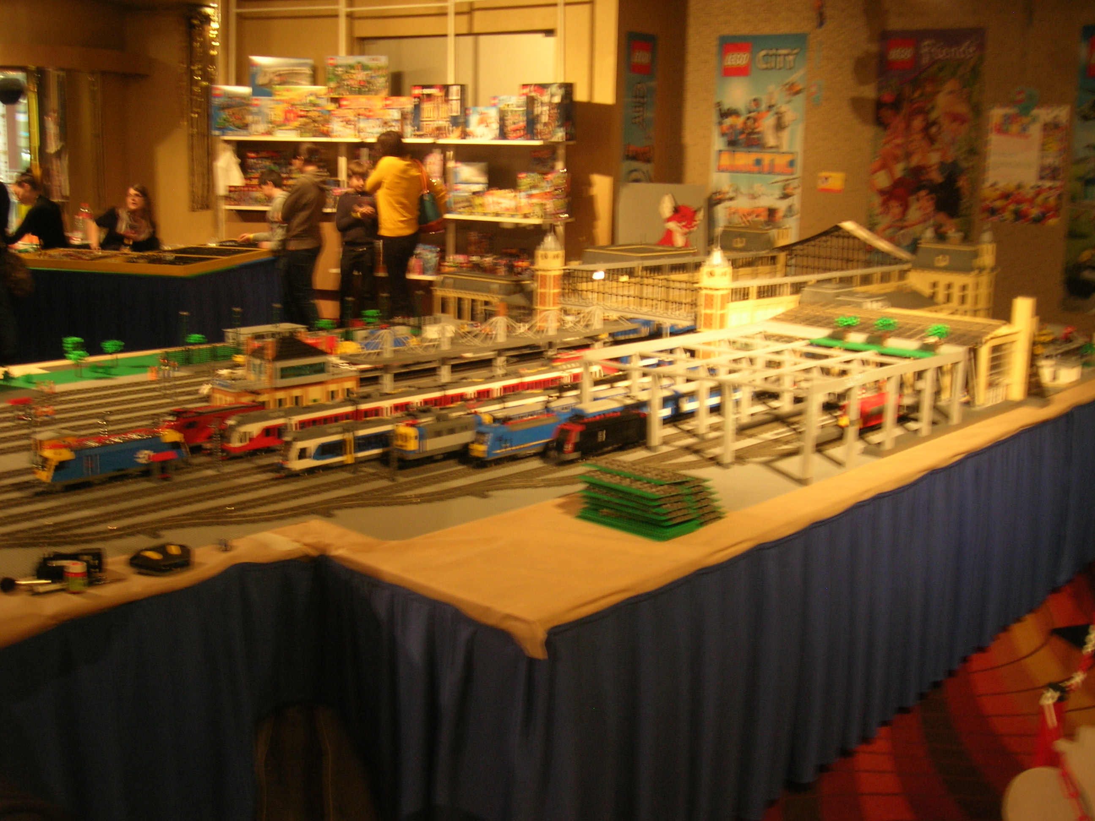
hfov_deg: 51.4
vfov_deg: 39.7
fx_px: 1139
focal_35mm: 36
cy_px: 410
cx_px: 548
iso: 84
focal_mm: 6
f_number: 2.9
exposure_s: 1/3.8
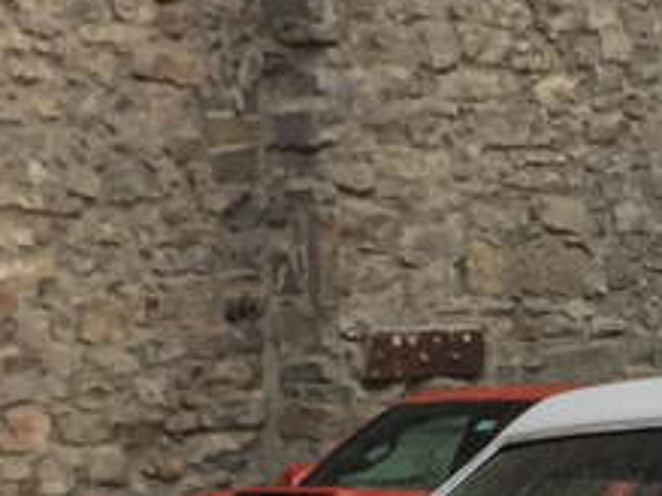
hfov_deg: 9.1
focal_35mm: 212
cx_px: 985
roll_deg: +1.7
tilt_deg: -4.5
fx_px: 4052
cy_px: 487
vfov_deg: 7.0
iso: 32
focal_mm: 4.15
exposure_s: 1/449
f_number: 2.2
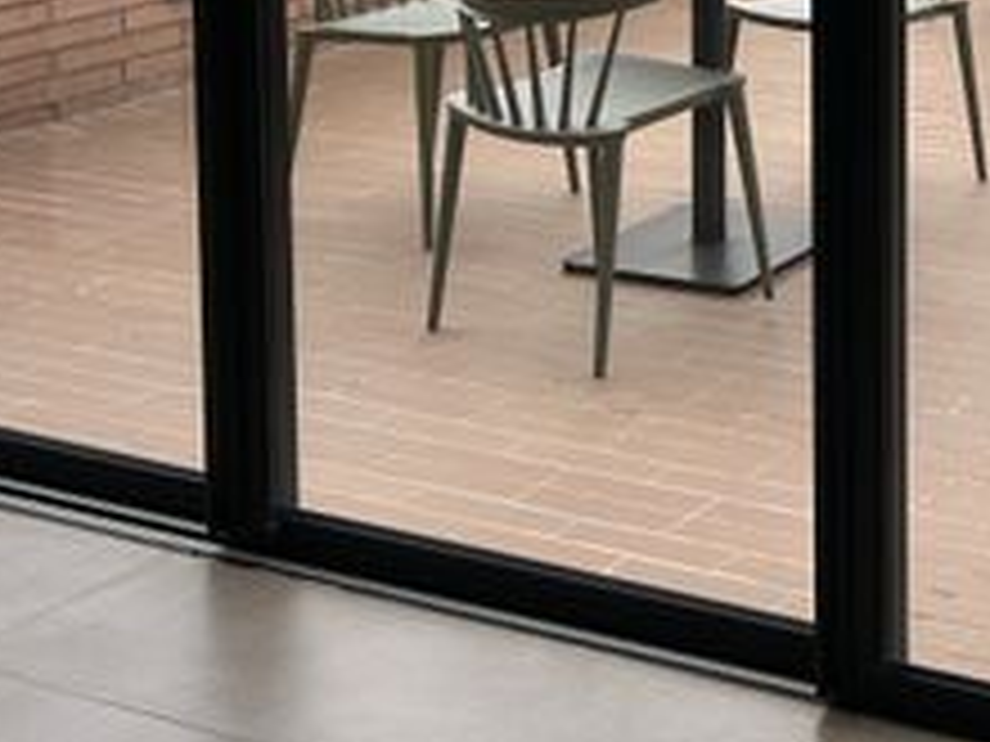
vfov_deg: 17.4
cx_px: 1249
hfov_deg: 22.4
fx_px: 2259
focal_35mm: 79
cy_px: -261
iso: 50
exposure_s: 1/2299
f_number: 1.5
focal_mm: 5.7
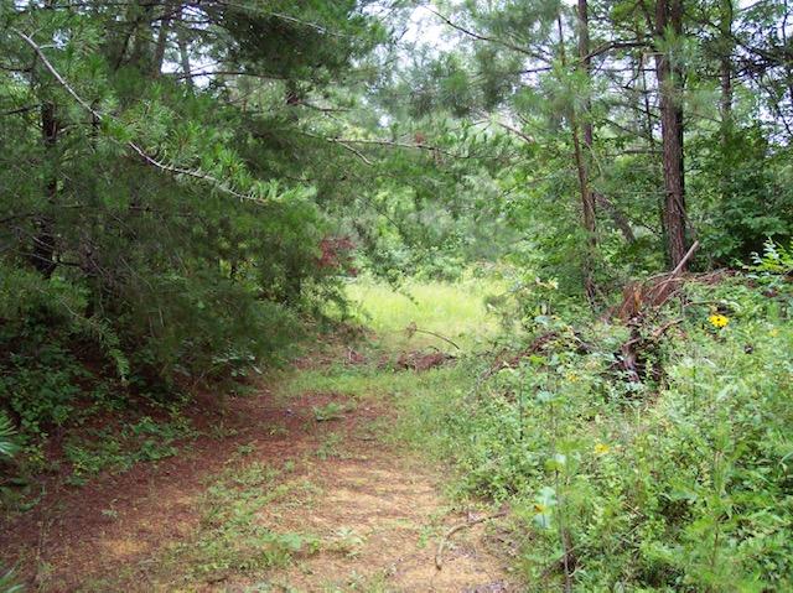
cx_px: 396
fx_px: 870
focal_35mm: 38
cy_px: 296
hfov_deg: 49.0
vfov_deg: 37.7
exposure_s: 1/125
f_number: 2.8
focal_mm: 8
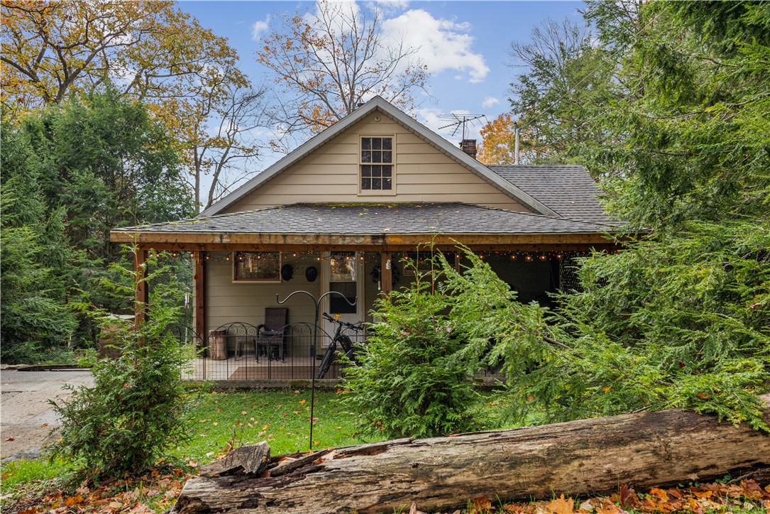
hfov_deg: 76.1
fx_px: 492
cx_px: 385
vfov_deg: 55.1
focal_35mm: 23
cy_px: 257
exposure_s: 1/50
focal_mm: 23
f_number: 11
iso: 50
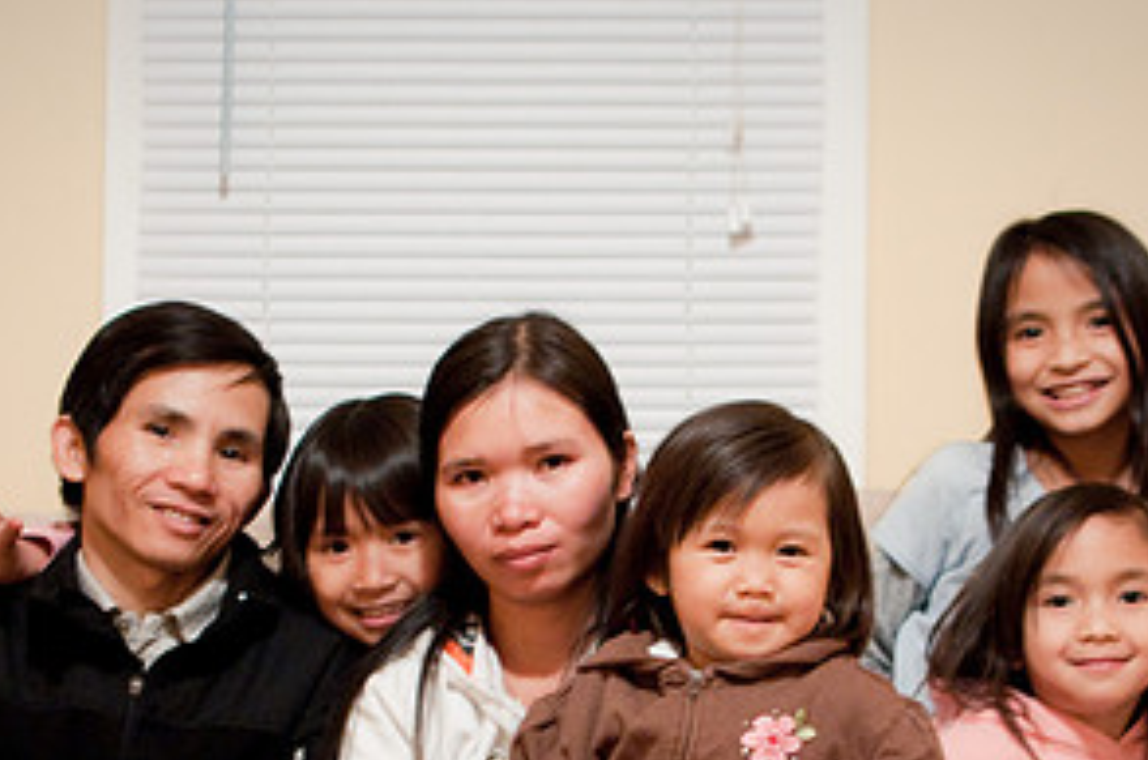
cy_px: 676
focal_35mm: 104
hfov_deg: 19.7
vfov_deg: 13.0
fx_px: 3309
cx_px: 533
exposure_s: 1/10
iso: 800
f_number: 1.8
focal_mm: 35
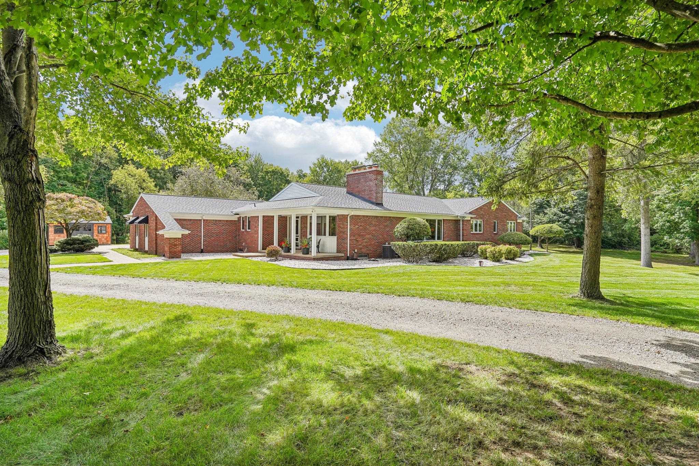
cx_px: 350
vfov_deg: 67.4
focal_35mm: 18
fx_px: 349
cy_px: 233
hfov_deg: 90.0
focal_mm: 18
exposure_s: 1/400
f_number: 8
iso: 250
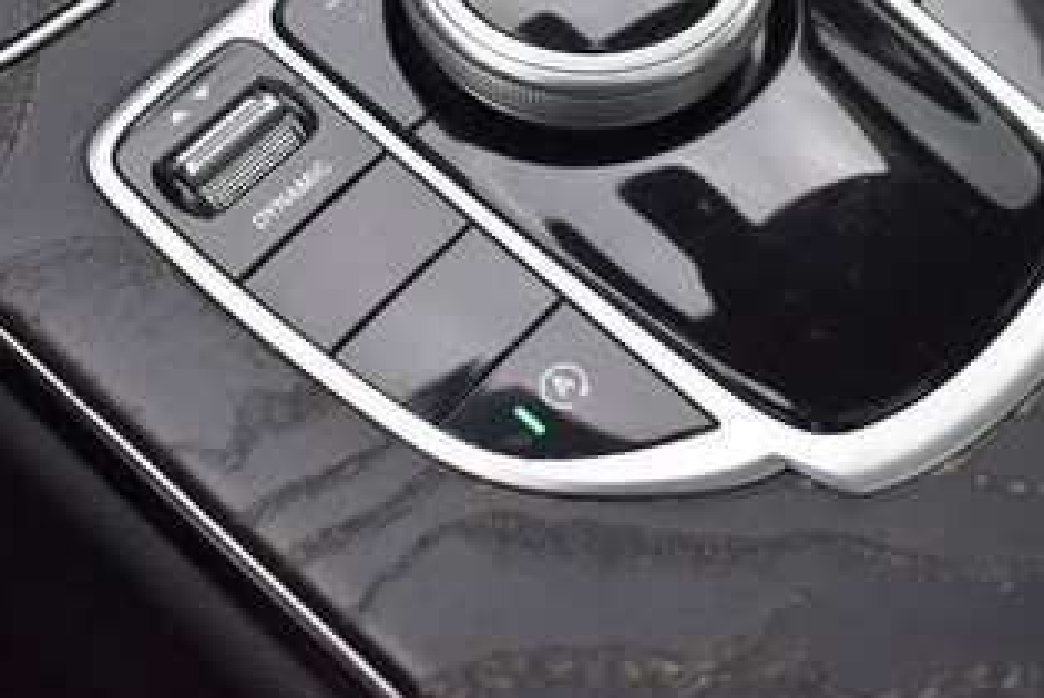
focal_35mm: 55
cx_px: 519
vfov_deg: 23.7
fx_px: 1596
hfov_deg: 36.2
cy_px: 15
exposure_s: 1/250
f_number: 4
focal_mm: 18
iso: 400
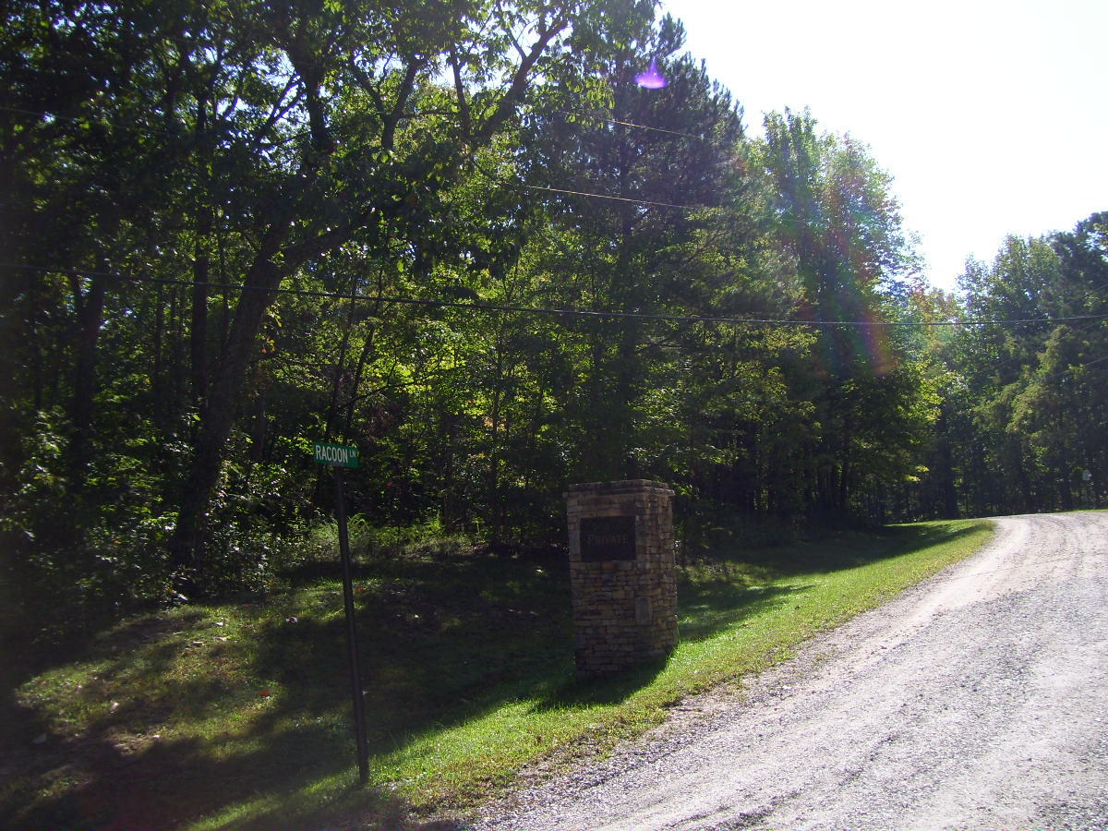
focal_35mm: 36
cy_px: 416
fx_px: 1152
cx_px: 554
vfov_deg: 39.7
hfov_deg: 51.4
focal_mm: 6
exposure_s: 1/640
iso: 80
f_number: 2.7
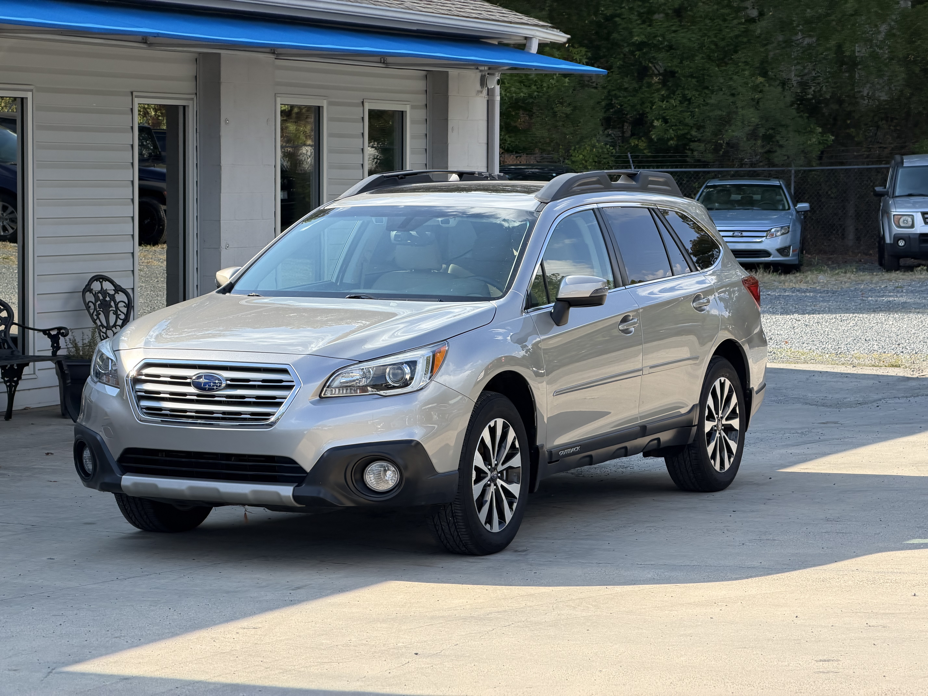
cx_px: 464
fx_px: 2681
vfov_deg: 14.8
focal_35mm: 100
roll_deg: -0.3
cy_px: 348
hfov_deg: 19.6
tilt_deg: -3.1
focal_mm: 16.89
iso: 50
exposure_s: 1/527
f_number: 2.8
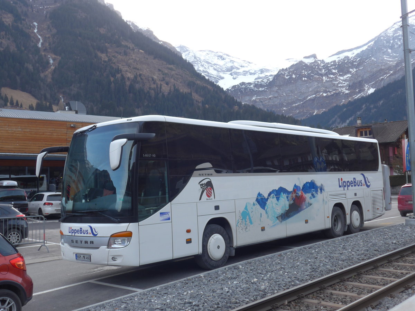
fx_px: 492
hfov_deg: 45.8
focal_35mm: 41
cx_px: 208
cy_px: 156
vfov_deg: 35.1
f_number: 2.8
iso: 80
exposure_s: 1/250
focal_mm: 8.4
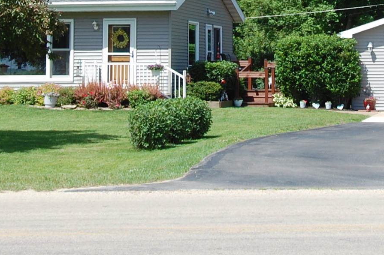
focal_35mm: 121
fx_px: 1289
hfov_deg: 16.9
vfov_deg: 11.0
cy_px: -83
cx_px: 263
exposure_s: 1/320
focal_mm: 24
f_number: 9
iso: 200
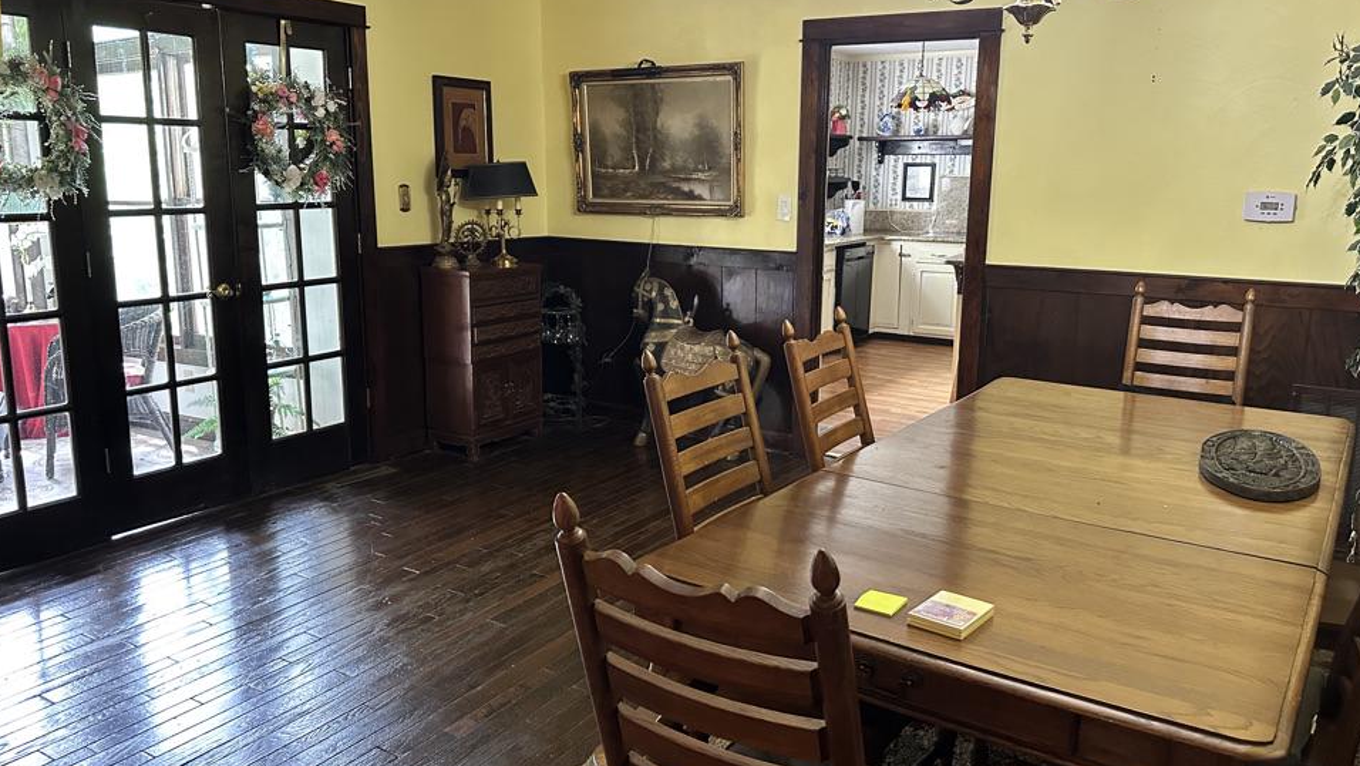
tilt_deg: -9.7
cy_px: 369
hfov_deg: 67.9
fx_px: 1010
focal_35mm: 28
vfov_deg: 41.5
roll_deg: -0.7
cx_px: 718
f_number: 1.78
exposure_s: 1/60
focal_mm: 6.86
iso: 500
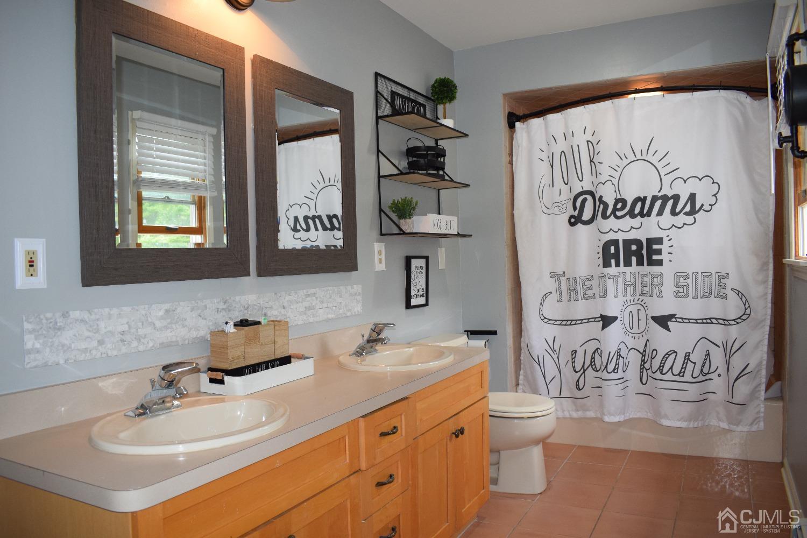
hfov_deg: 67.4
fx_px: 605
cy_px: 269
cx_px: 404
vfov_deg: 47.9
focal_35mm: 27
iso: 800
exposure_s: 1/100
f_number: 5
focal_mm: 18
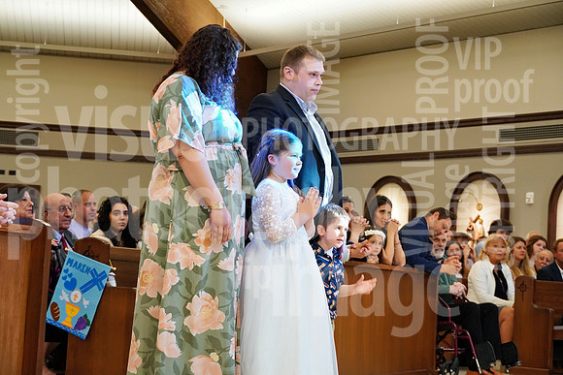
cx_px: 282
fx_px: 1384
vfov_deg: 15.5
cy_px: 188
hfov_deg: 23.0
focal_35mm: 88
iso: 2000
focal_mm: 59
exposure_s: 1/100
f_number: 5.6
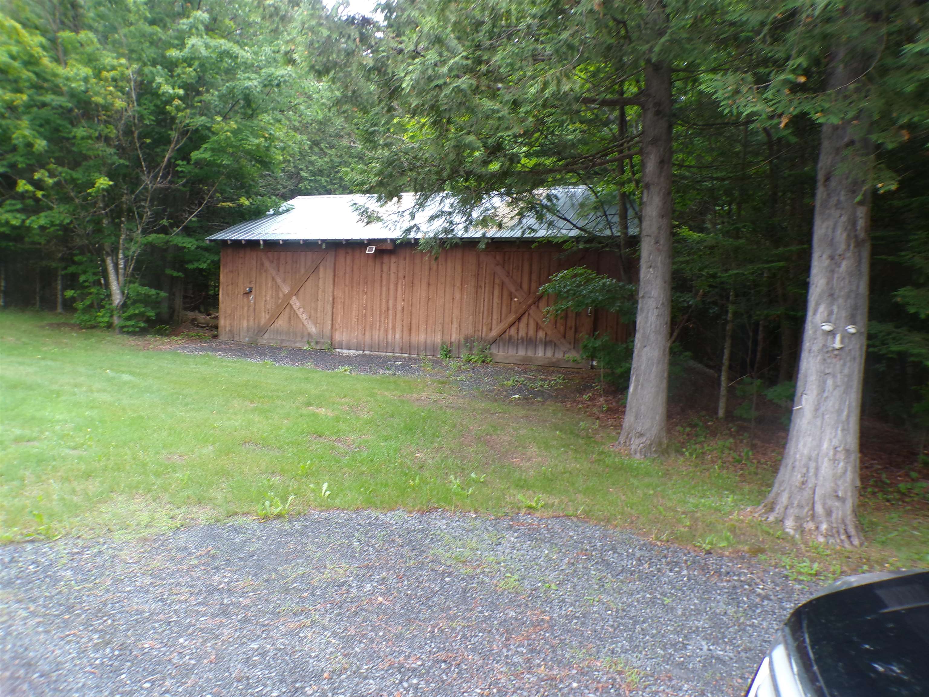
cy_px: 348
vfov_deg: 56.8
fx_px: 644
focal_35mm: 24
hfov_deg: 71.6
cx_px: 464
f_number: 3
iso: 100
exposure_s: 1/38
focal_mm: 4.3
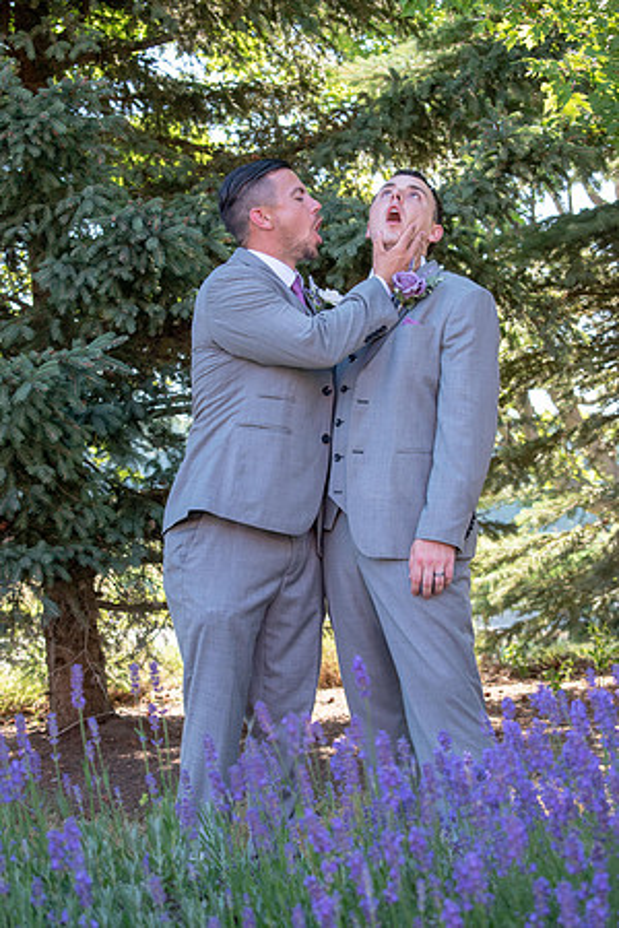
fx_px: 2012
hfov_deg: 17.5
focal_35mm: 78
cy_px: 464
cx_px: 310
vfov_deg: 26.0
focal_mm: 52
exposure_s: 1/160
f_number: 6.3
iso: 400
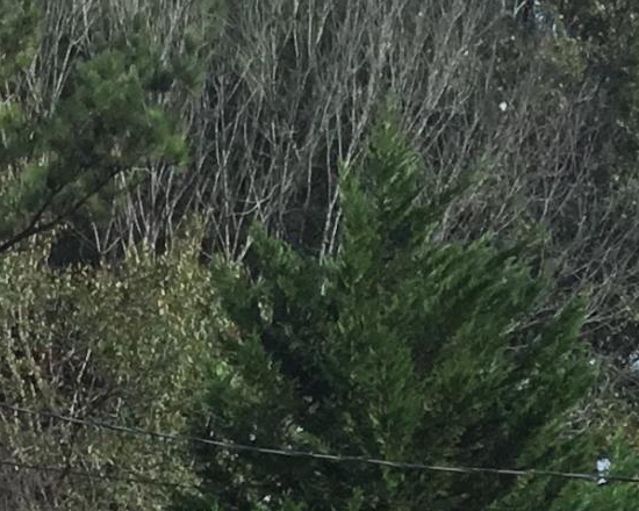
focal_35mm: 165
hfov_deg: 11.4
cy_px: 1194
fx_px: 3120
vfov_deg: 8.6
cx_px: -138
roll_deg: +0.8
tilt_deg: -4.0
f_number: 2.4
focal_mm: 3.3
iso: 25
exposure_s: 1/754
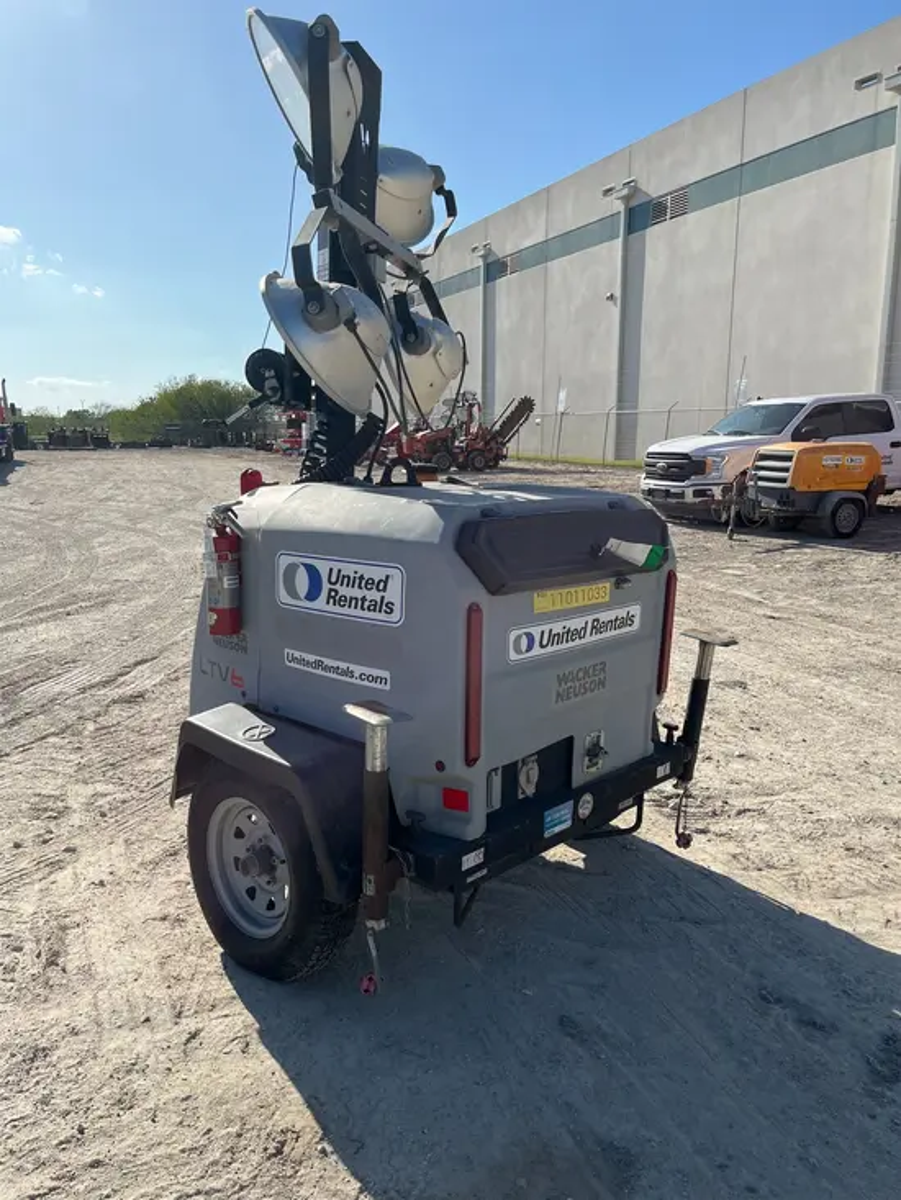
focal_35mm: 26
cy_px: 600
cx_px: 450
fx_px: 902
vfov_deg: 67.3
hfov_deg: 53.1
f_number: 1.6
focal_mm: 5.1
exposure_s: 1/4310
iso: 50
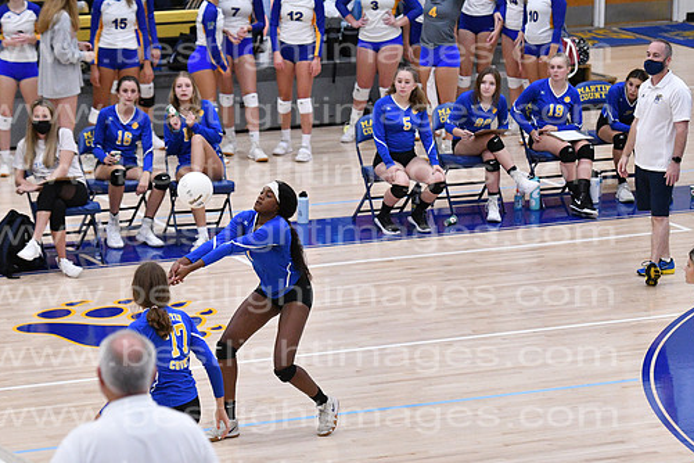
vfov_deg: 7.2
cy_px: 265
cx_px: 303
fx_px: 3682
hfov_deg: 10.8
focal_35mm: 191
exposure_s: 1/1000
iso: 6400
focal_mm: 110
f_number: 3.2
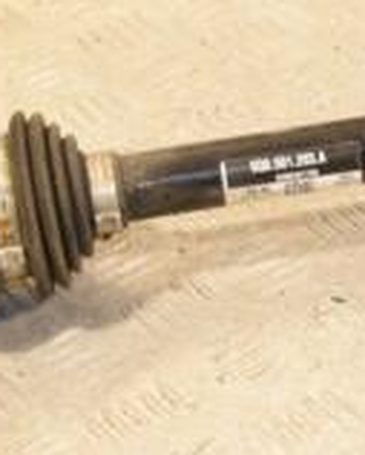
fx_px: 2154
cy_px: 115
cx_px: 503
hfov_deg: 9.5
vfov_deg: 12.0
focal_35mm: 160
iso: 800
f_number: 6.3
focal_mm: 30
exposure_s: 1/200
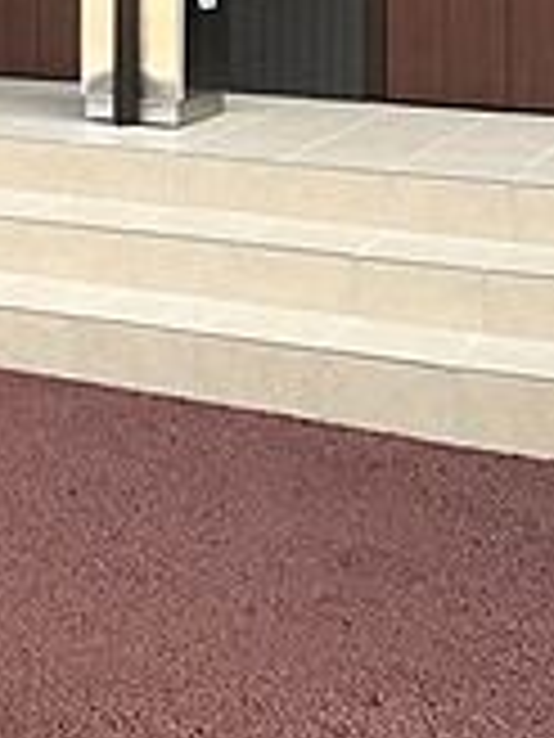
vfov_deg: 22.2
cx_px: -5
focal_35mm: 82
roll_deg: -0.1
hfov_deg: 17.6
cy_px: -122
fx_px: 1750
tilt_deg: +0.8
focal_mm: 3.99
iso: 20
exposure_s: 1/319
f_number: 1.8
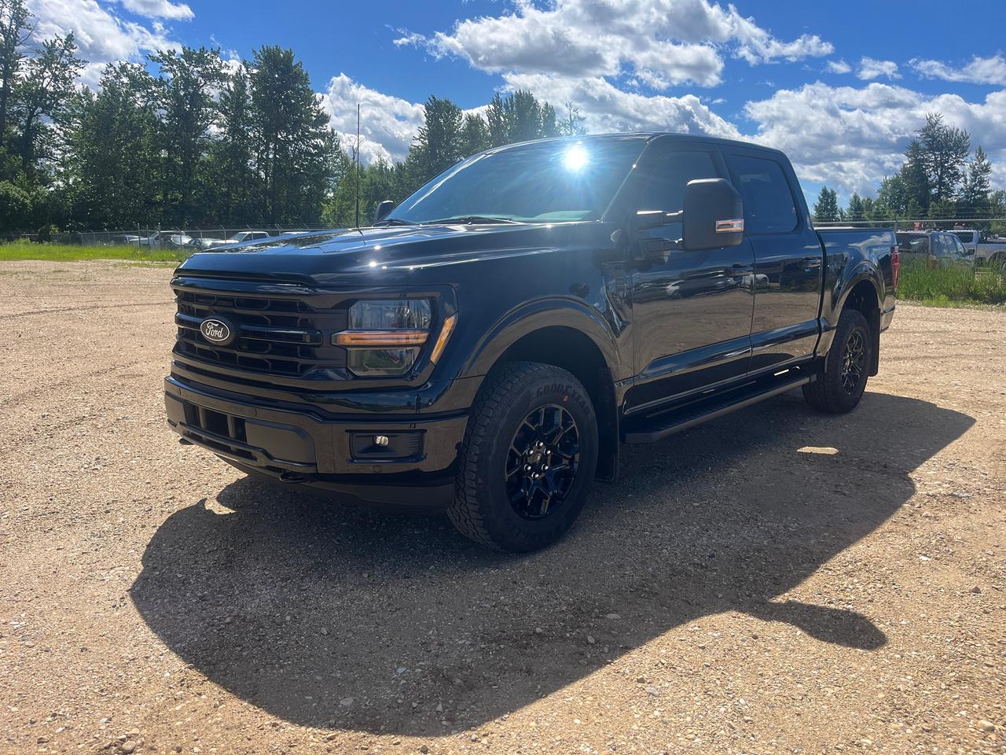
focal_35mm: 26
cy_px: 378
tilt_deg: -10.9
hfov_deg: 67.3
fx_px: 756
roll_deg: -0.8
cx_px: 503
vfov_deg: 53.1
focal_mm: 5.1
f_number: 1.6
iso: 50
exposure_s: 1/2688
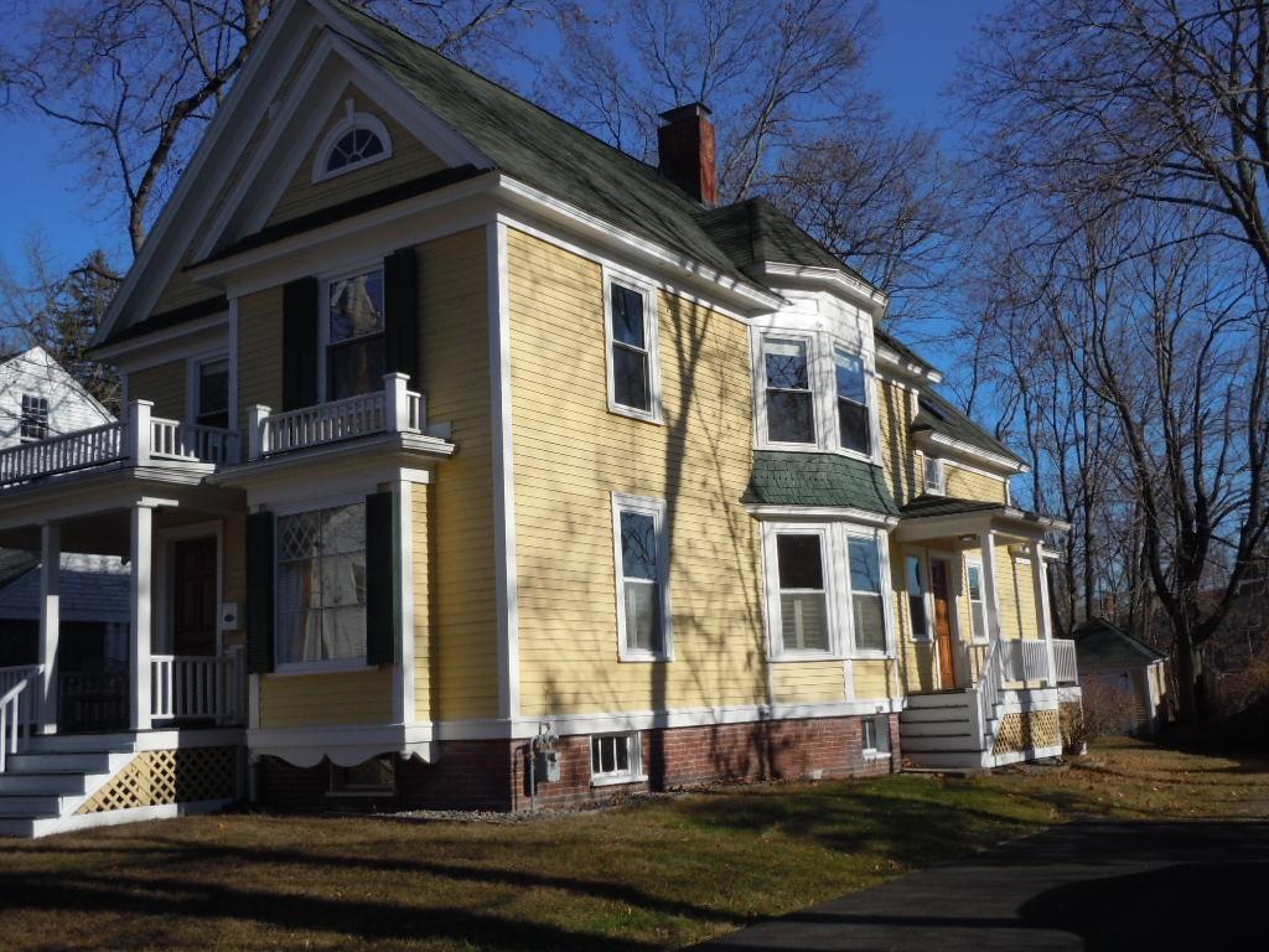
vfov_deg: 36.8
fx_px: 1430
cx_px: 634
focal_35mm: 39
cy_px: 476
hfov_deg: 47.9
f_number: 8.6
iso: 100
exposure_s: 1/250
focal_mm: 6.9
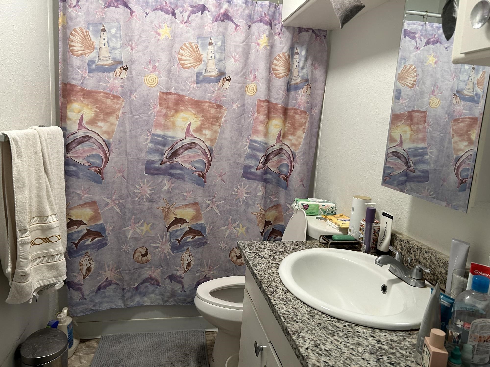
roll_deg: -3.0
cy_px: 184
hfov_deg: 67.3
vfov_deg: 53.1
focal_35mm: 26
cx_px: 245
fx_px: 368
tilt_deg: -9.0
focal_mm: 5.7
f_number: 1.5
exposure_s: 1/60
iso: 125
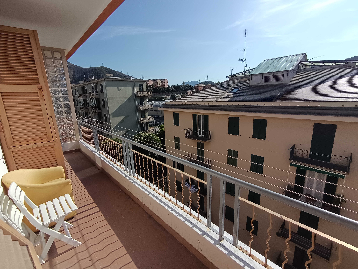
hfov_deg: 98.2
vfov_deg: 81.7
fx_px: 155
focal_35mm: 15
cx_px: 179
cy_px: 134
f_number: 2.2
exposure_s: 1/2079
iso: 59
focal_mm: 1.65
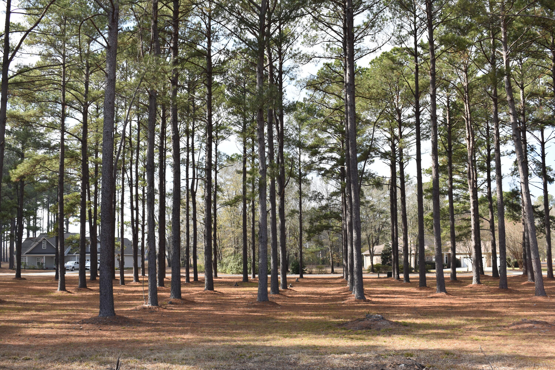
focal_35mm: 42
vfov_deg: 31.9
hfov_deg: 46.4
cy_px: 185
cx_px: 278
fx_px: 647
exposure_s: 1/250
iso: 200
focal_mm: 28
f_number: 8
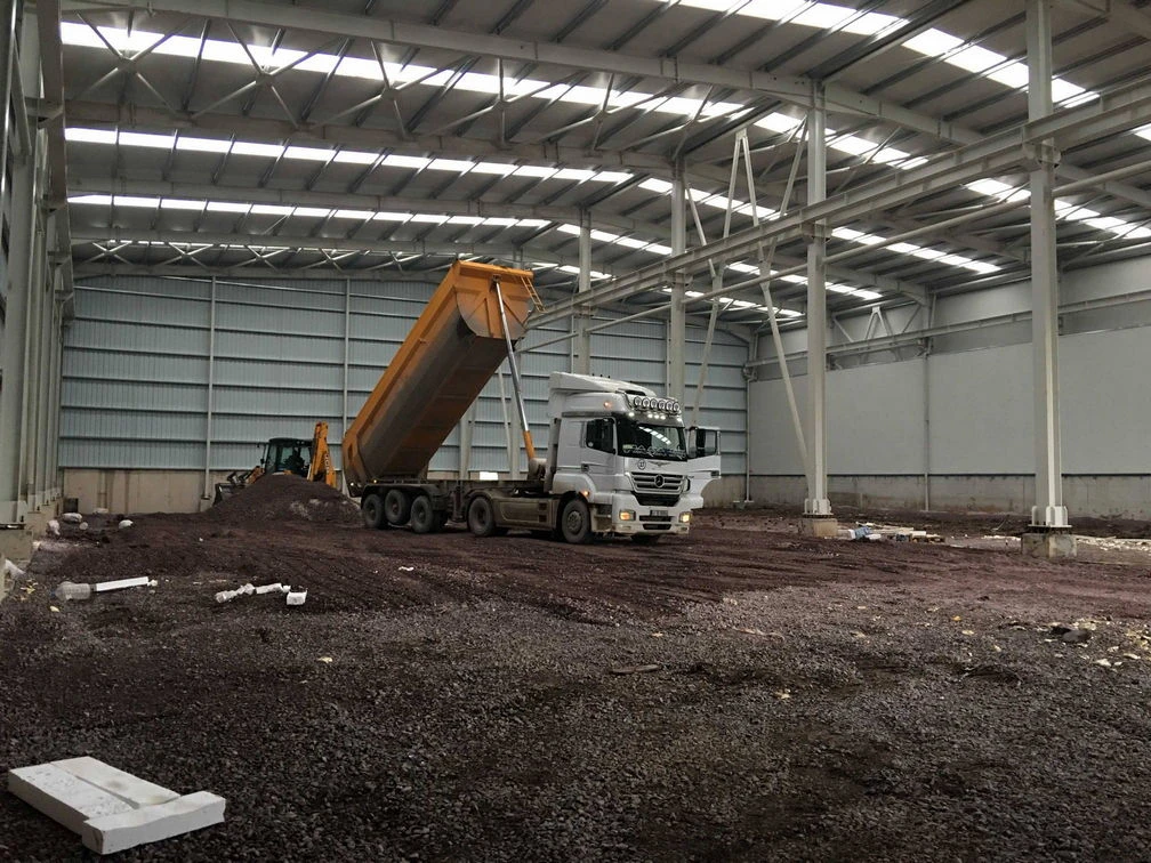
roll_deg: -0.7
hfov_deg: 61.7
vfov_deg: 48.2
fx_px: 964
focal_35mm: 29
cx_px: 576
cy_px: 432
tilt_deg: +4.1
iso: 100
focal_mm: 4.15
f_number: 2.2
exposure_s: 1/17
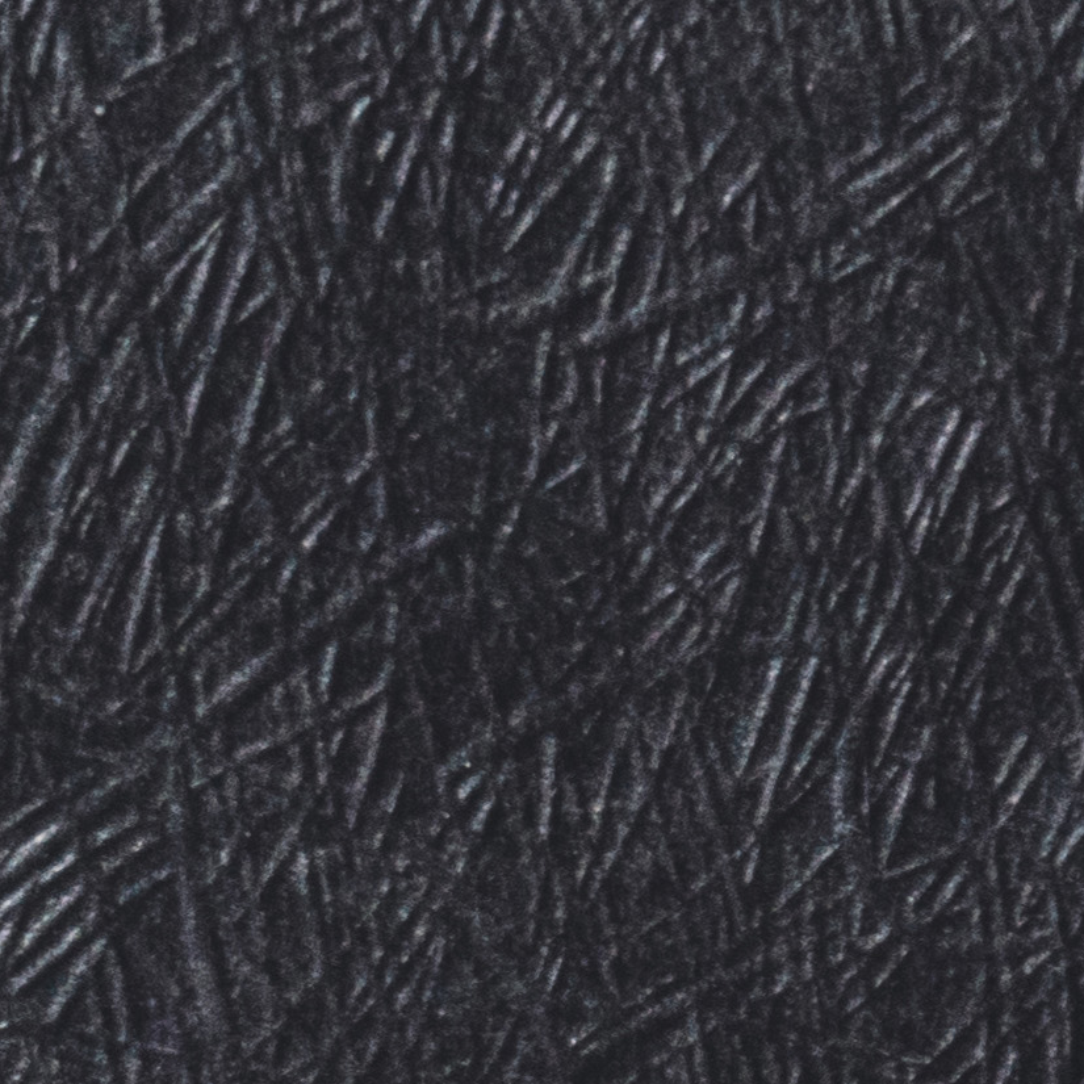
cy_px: -194
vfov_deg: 4.1
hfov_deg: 3.8
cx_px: 4645
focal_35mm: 426
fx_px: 15093
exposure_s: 1/80
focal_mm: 52
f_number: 11
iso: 640
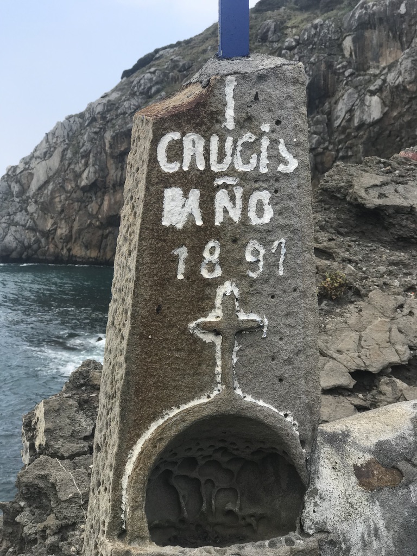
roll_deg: -1.0
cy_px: 278
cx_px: 208
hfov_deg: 25.7
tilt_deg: -4.1
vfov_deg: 33.8
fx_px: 916
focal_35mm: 57
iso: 20
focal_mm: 6.6
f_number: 2.8
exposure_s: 1/353
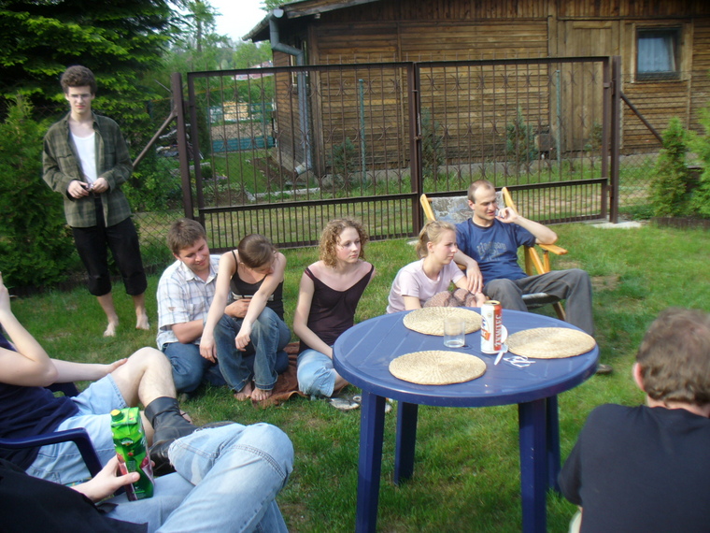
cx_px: 355
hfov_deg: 50.1
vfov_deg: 38.7
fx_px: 759
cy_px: 266
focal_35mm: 37
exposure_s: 1/250
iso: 64
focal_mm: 6.1
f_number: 2.8
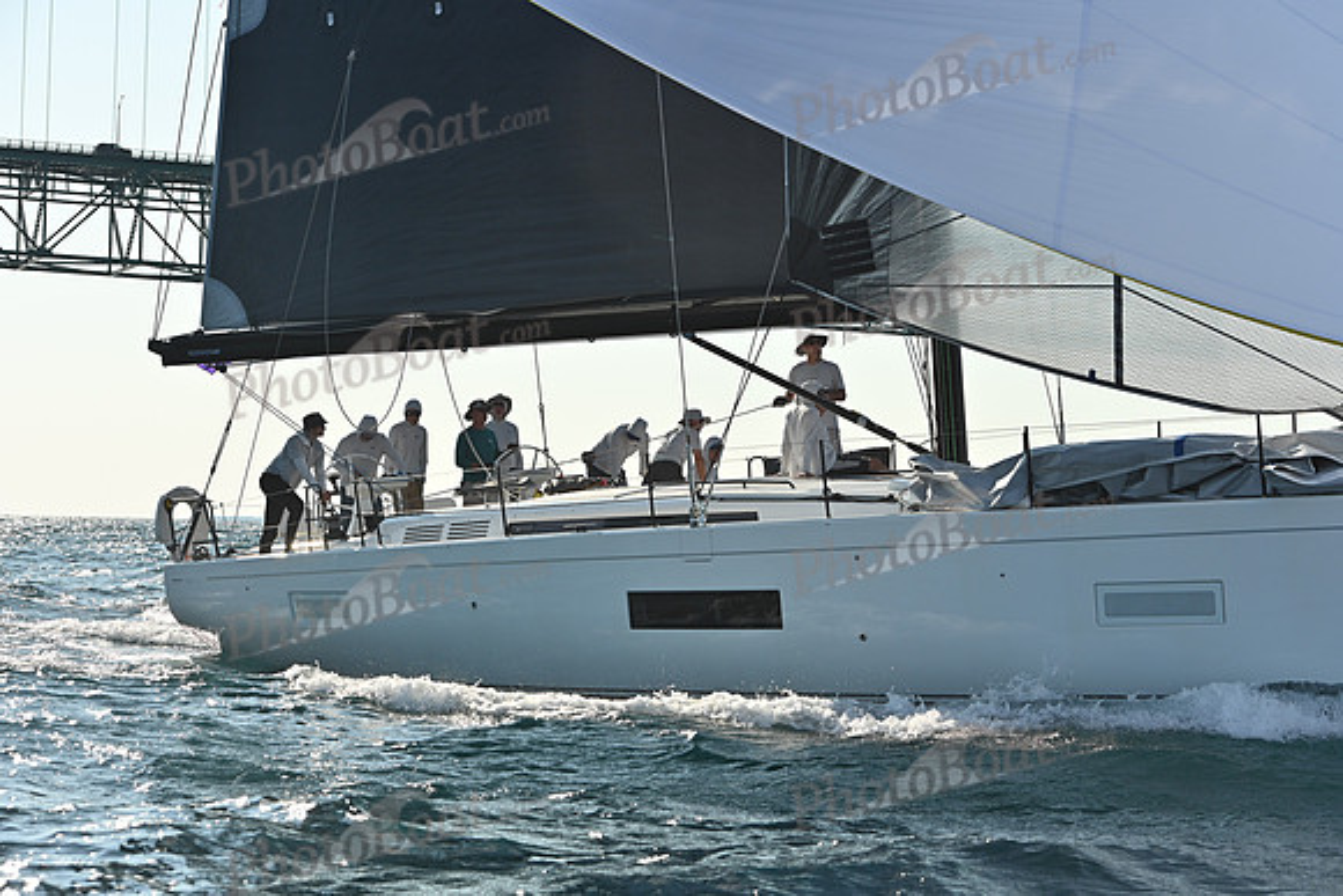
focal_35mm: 85
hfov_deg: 23.9
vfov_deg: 16.1
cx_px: 672
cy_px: 448
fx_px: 3172
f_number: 6.3
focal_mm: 85
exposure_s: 1/2000
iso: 320
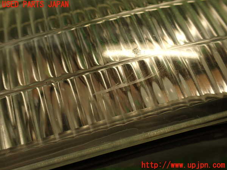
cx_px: 114
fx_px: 197
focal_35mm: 30
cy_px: 85
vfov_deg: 46.8
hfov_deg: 60.0
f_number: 2.3
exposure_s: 1/60
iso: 160
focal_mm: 5.4
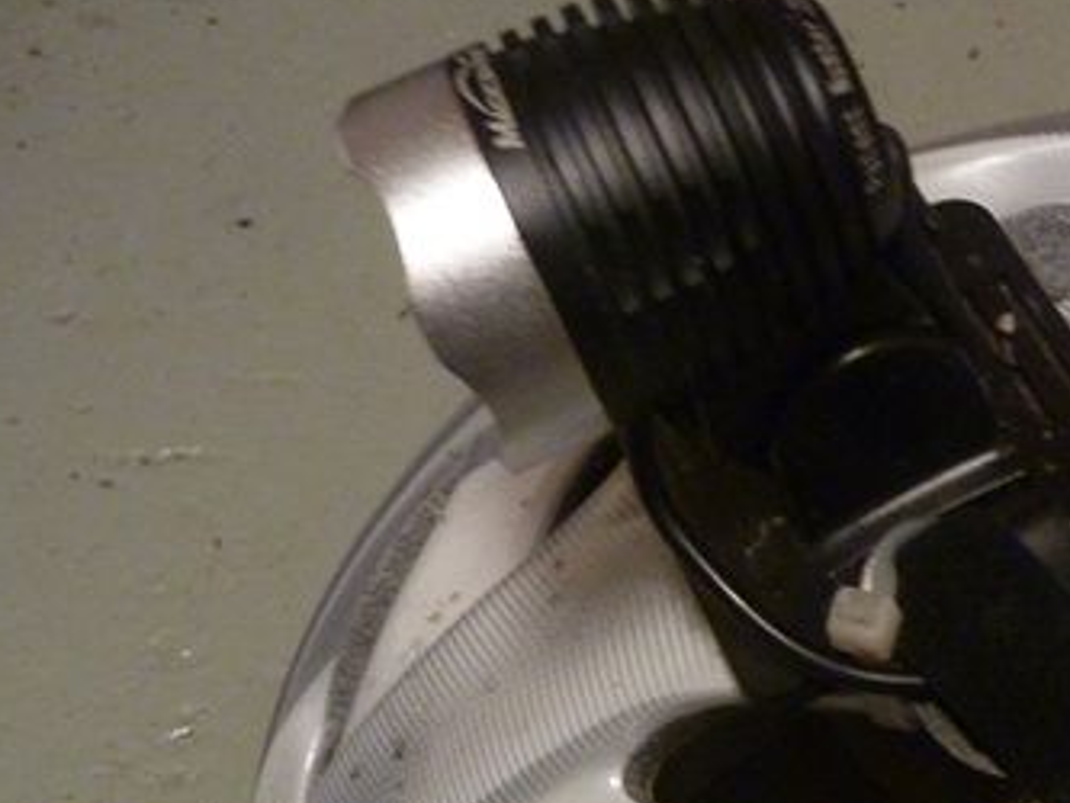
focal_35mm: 61
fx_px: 1886
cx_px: 975
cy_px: 748
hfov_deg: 30.2
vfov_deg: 23.3
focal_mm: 4.9
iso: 400
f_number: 3.3
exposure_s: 1/4
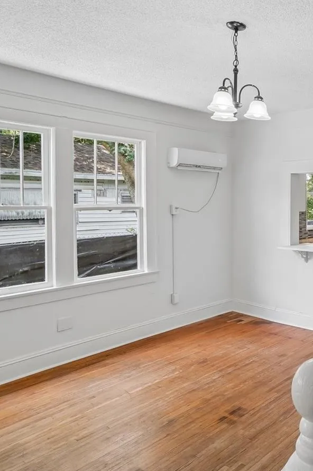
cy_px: 200
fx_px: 352
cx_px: 355
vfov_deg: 67.0
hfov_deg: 38.4
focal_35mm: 27
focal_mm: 10
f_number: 8
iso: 400
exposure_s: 1/30
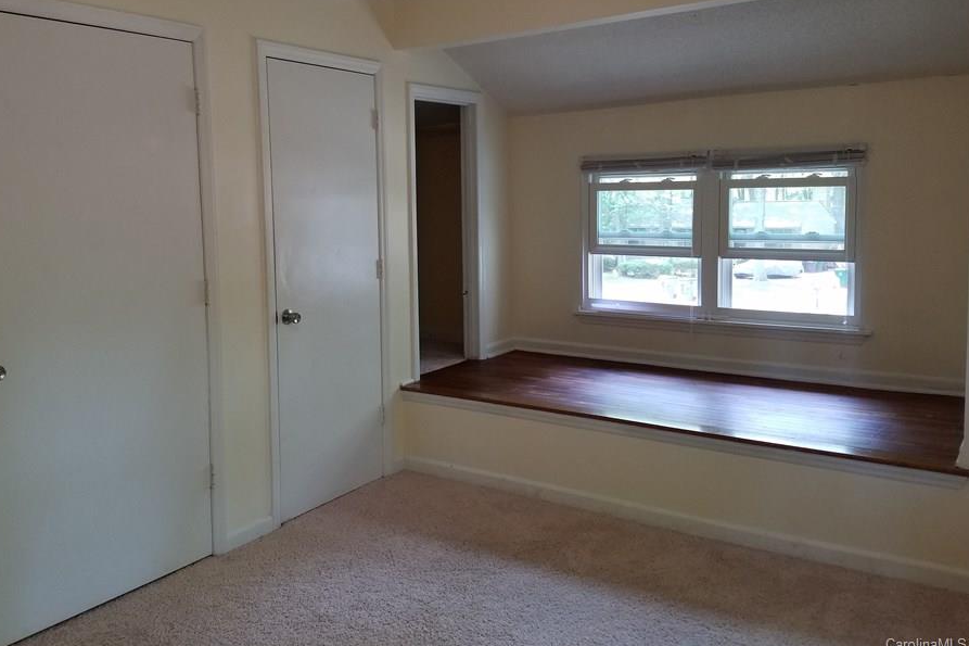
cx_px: 455
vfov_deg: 42.0
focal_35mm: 31
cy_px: 238
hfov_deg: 60.2
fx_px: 834
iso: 125
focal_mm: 4.2
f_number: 1.7
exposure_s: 1/60
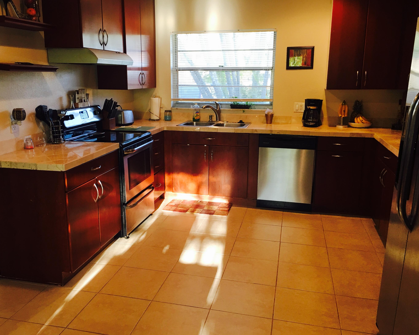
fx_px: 384
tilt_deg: -11.5
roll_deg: -0.1
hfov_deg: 57.2
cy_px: 167
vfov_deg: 47.1
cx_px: 201
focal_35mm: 31
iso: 40
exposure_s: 1/30
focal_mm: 4.15
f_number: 2.2
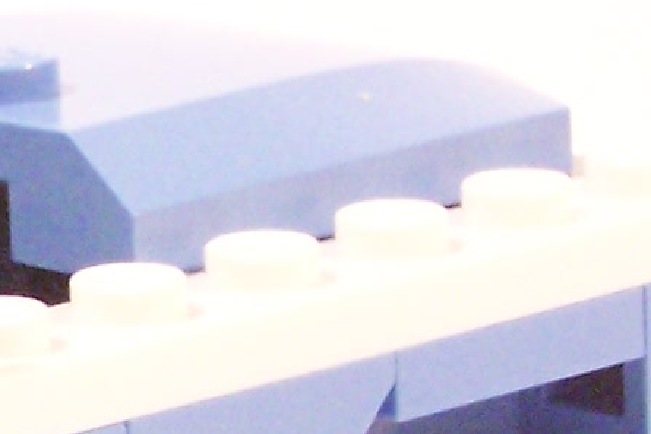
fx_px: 7290
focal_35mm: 403
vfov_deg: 3.4
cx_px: -552
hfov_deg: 5.0
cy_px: 409
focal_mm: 11.1
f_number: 3.2
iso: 400
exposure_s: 1/30
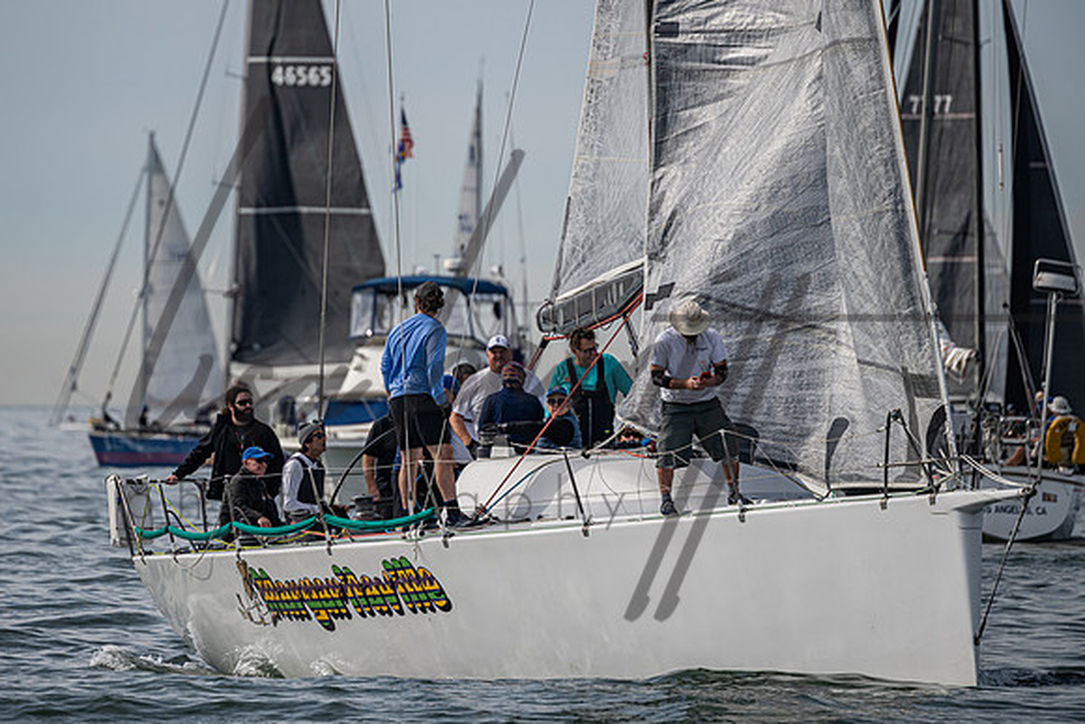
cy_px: 286
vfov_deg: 2.7
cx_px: 415
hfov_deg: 4.1
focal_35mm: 502
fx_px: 15129
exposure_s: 1/1000
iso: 125
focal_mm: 400
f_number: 5.6
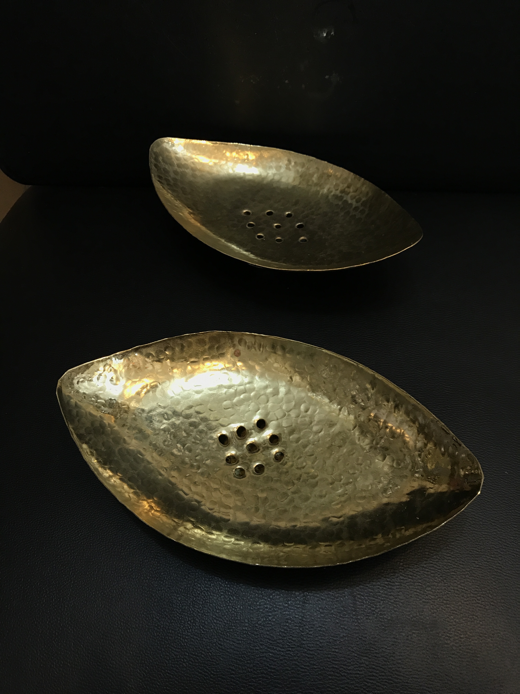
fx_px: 561
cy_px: 347
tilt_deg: -54.7
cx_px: 260
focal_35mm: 28
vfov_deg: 63.4
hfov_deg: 49.7
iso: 40
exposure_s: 1/17
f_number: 1.8
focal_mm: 3.99
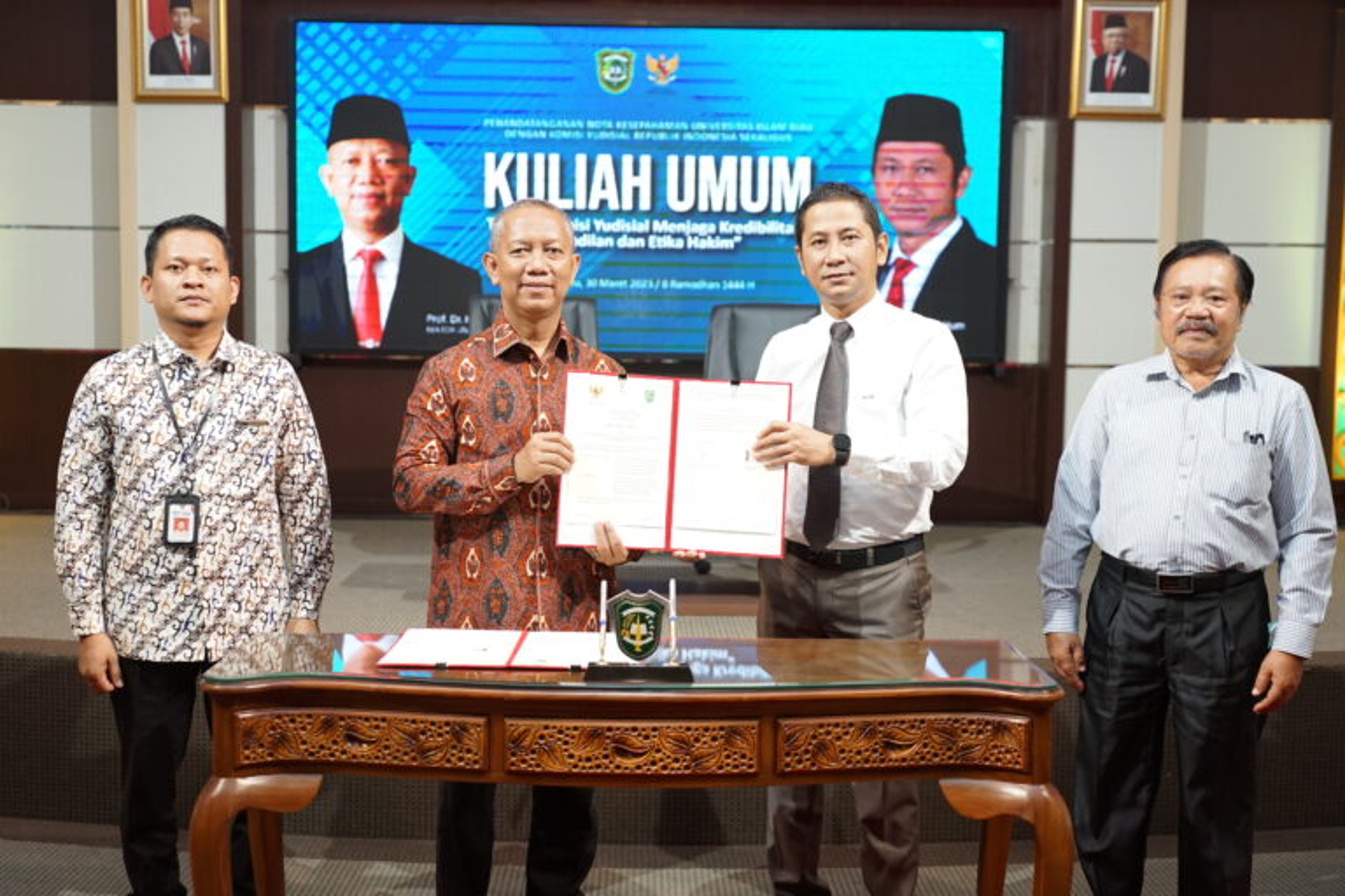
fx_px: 1569
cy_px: 448
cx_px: 672
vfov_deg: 31.9
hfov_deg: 46.4
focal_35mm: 42
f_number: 2.8
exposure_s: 1/125
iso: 1250
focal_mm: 42
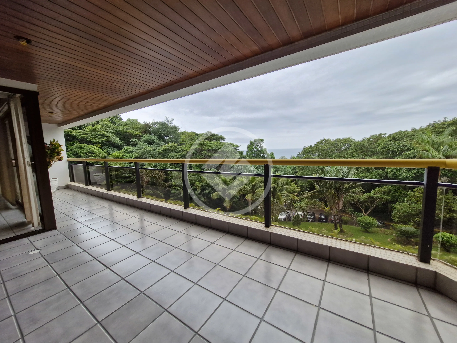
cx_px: 228
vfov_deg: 89.9
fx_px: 172
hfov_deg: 106.2
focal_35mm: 13
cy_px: 172
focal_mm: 1.74
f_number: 2.2
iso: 50
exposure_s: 1/594
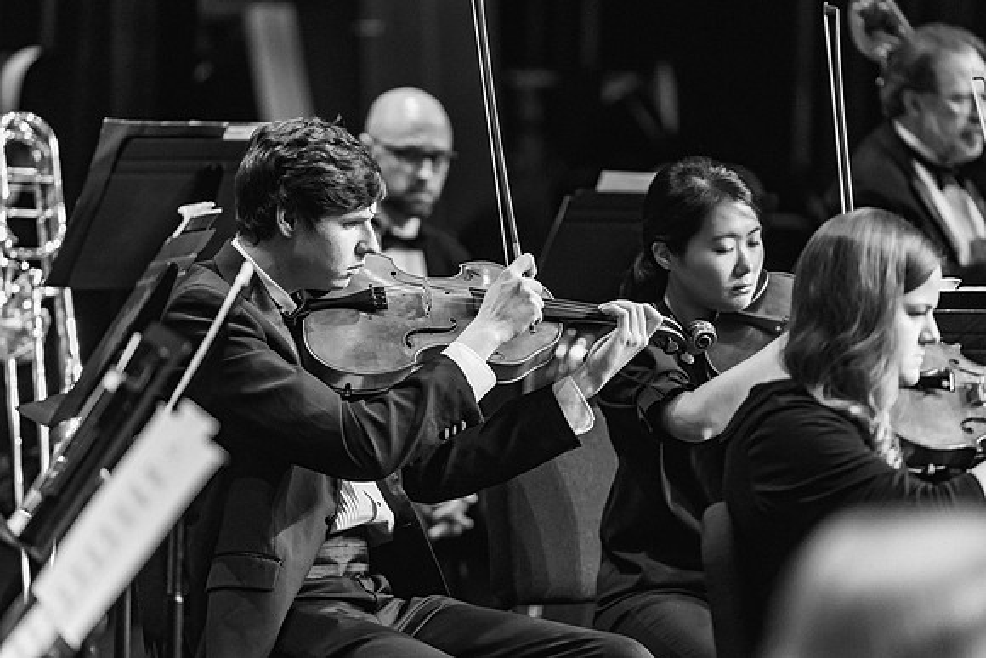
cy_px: 329
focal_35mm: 280
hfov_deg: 7.4
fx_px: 7670
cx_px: 493
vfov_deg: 4.9
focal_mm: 280
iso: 5000
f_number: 4
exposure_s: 1/250
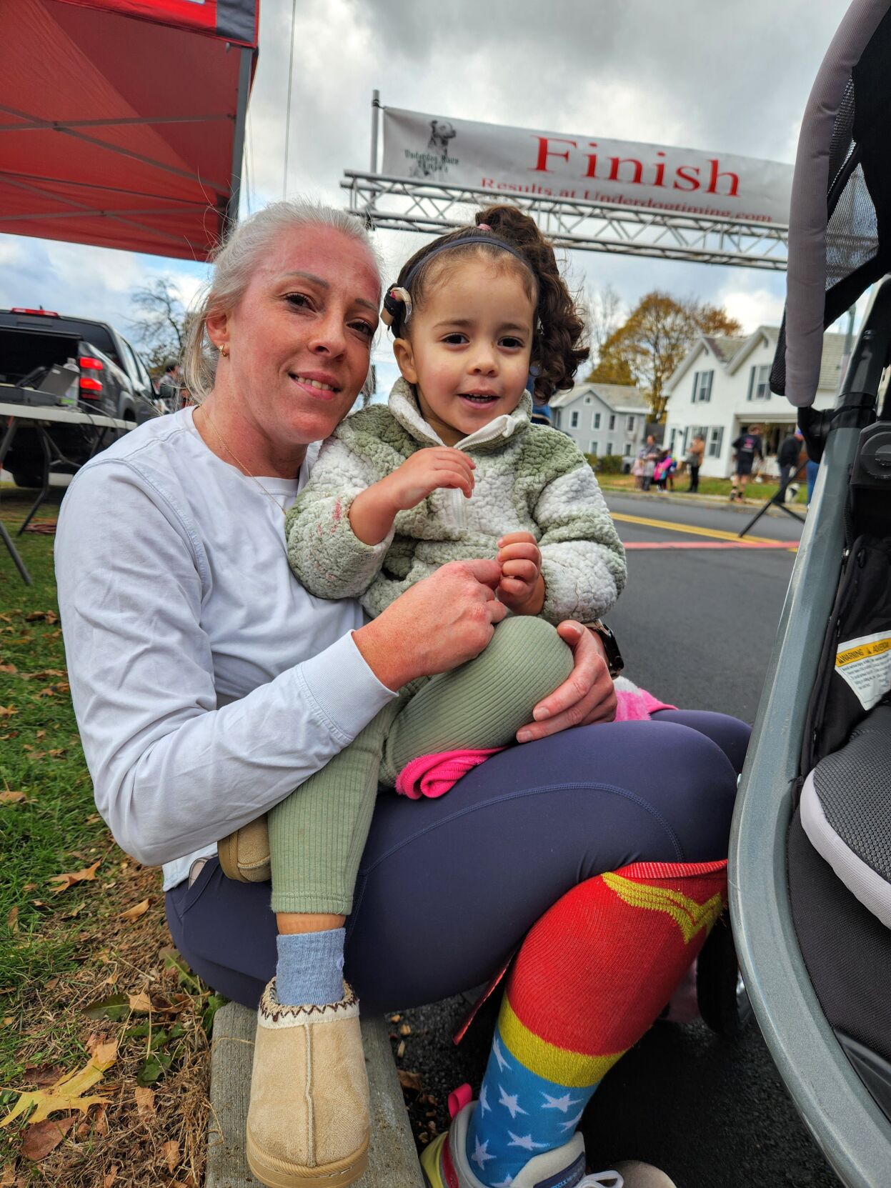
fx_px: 789
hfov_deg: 58.9
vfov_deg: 73.9
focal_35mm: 23
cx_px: 446
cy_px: 594
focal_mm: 5.4
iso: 20
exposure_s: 1/251
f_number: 1.8
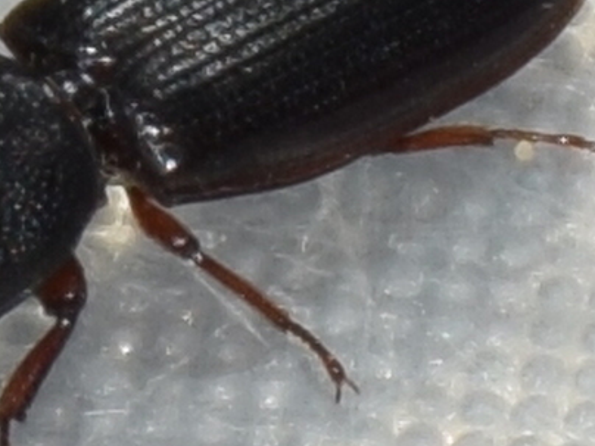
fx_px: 8285
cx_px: 4
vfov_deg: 3.1
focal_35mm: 482
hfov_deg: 4.1
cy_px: 277
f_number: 8
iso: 100
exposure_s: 1/60
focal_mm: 140
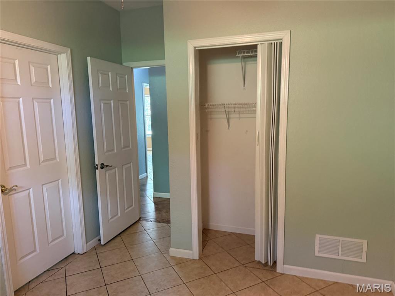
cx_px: 198
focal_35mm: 24
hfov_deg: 71.6
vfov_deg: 56.8
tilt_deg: -7.8
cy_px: 148
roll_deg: +2.1
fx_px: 274
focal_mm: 6.76
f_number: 1.78
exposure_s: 1/60
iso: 640
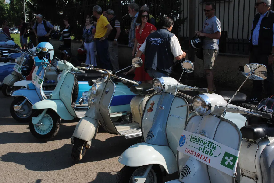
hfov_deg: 45.4
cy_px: 92
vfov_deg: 31.2
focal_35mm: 43
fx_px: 327
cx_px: 135
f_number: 7.1
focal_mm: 28
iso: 100
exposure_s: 1/200
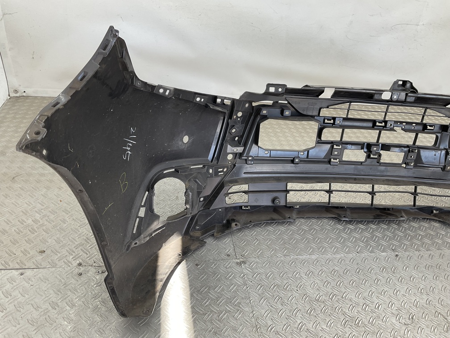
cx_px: 225
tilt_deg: -35.4
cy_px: 169
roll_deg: -9.4
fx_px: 377
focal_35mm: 29
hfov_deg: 61.7
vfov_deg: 48.2
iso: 20
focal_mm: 3
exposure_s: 1/100
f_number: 1.8
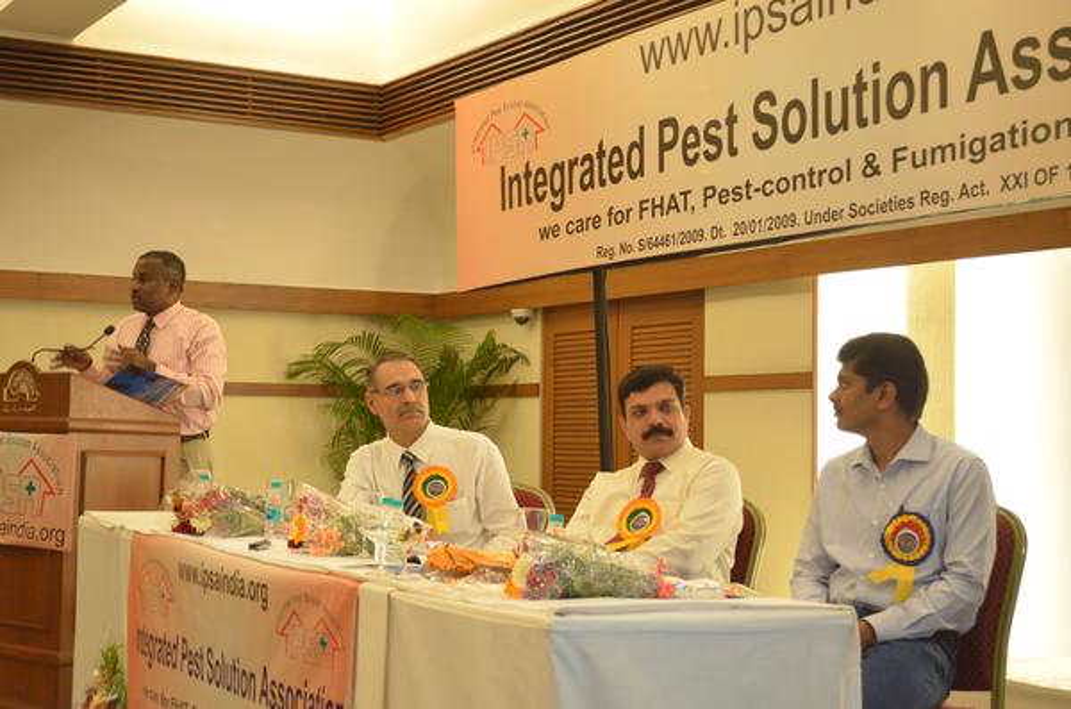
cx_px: 536
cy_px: 354
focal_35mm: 54
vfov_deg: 24.9
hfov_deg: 37.0
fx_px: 1603
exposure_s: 1/60
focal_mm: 36
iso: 2000
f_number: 5
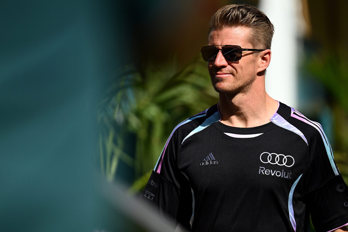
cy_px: 118
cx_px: 177
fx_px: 4185
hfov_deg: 4.8
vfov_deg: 3.2
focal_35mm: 433
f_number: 4.5
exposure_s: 1/3200
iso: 400
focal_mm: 400
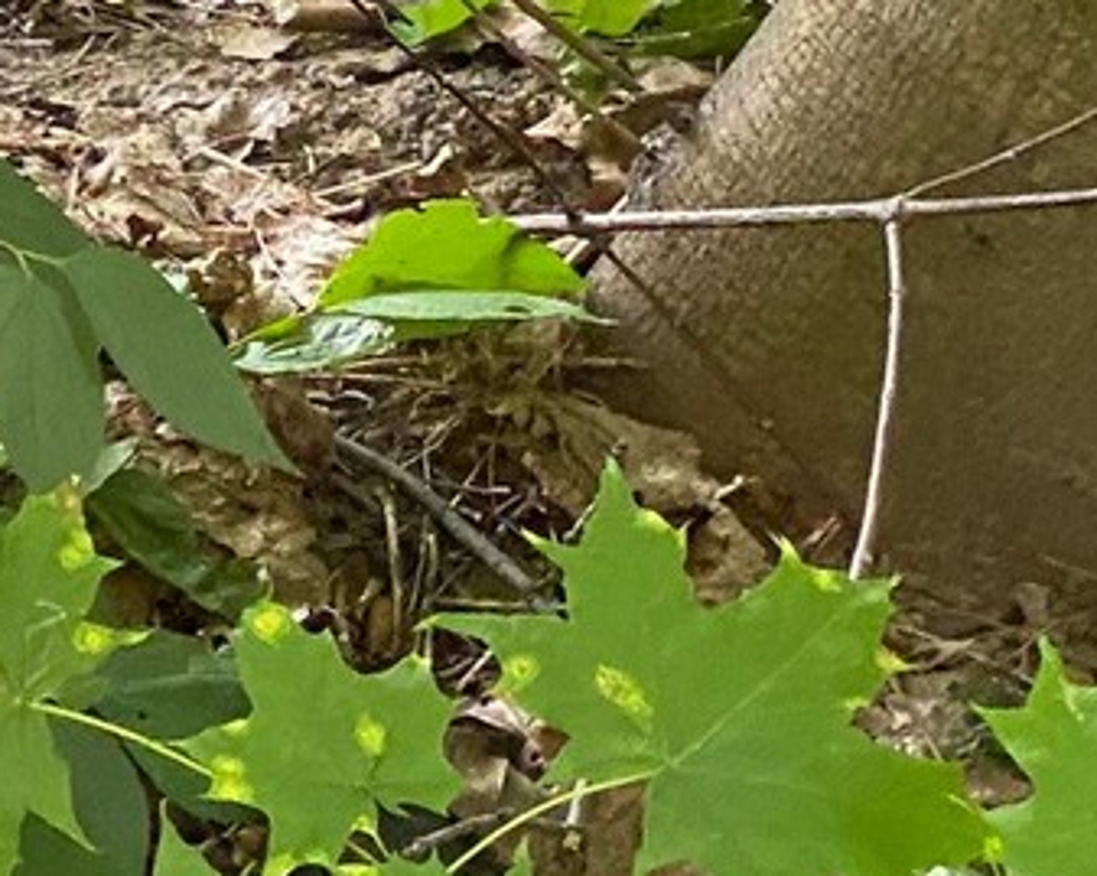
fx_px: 7039
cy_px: 16
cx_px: -1178
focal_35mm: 217
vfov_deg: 7.1
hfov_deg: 8.4
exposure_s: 1/61
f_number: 2
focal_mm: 6
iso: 160
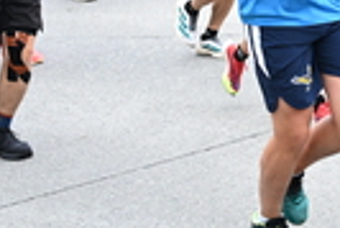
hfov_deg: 14.1
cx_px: 516
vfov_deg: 9.7
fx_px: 1286
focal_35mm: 136
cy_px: -142
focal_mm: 33
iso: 2000
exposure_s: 1/640
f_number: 4
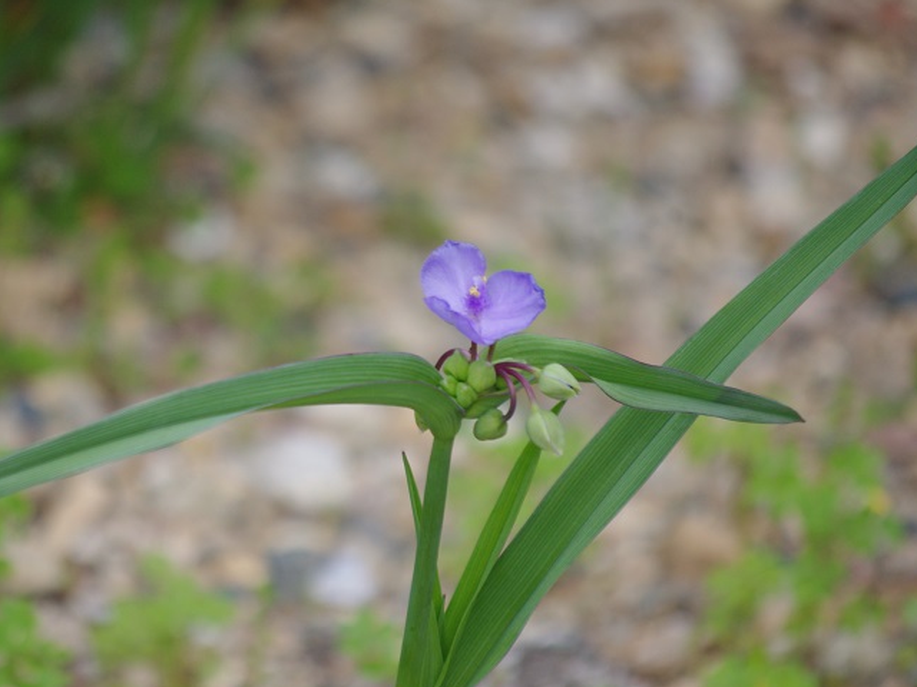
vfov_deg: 3.9
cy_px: 405
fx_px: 10225
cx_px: 360
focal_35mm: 386
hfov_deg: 5.1
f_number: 5.6
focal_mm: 200
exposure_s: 1/320
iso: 400
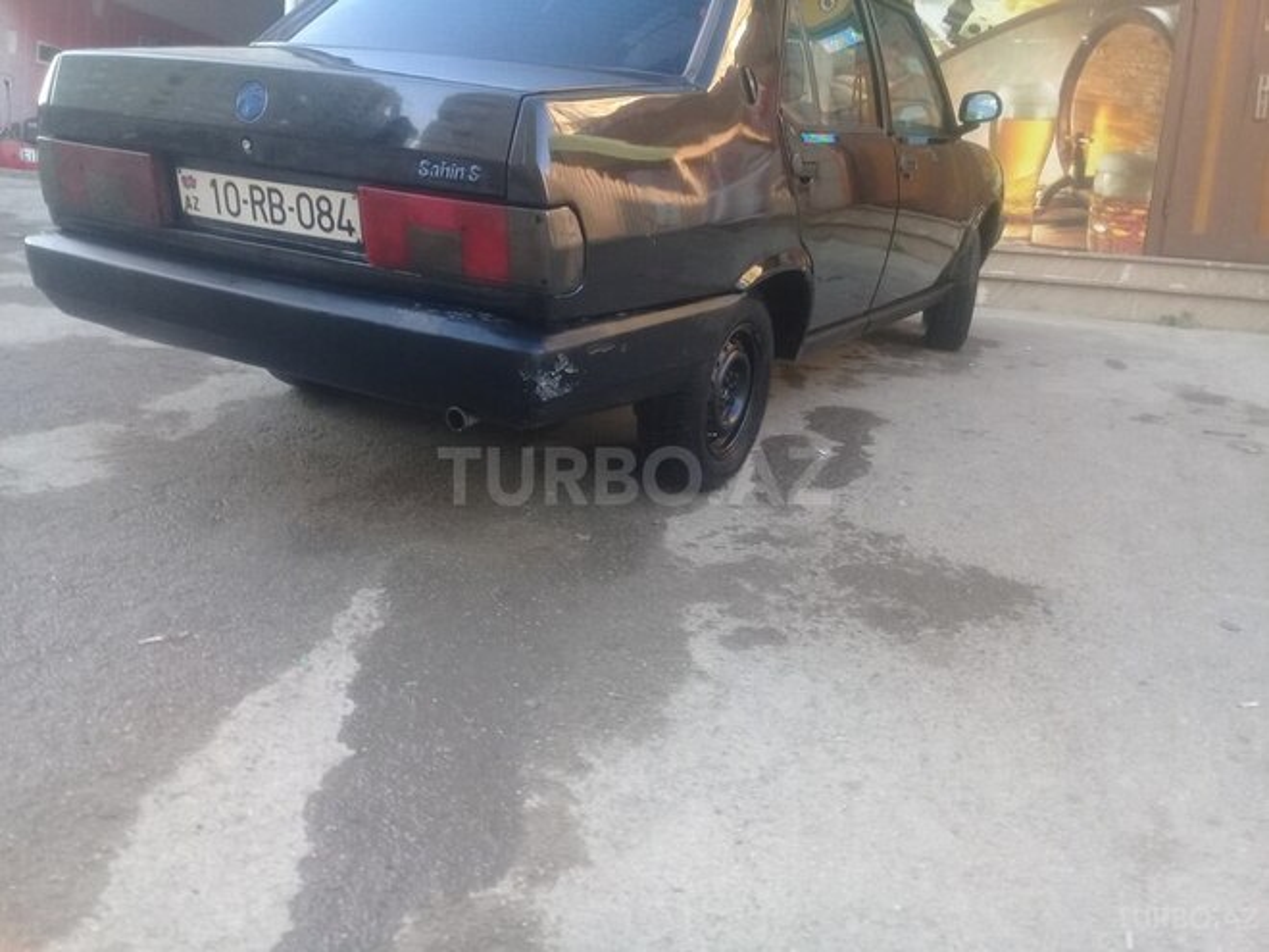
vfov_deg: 45.4
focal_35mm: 31
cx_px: 634
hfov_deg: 58.4
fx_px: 1136
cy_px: 476
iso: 50
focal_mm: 3.3
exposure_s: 1/40
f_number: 2.2
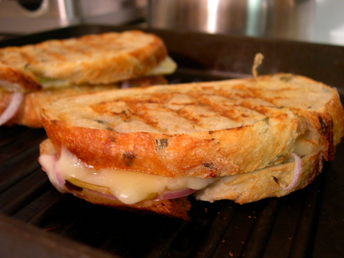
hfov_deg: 49.0
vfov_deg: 37.7
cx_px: 172
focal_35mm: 38
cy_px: 129
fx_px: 378
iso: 296
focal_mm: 8
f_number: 2.8
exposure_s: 1/4.2
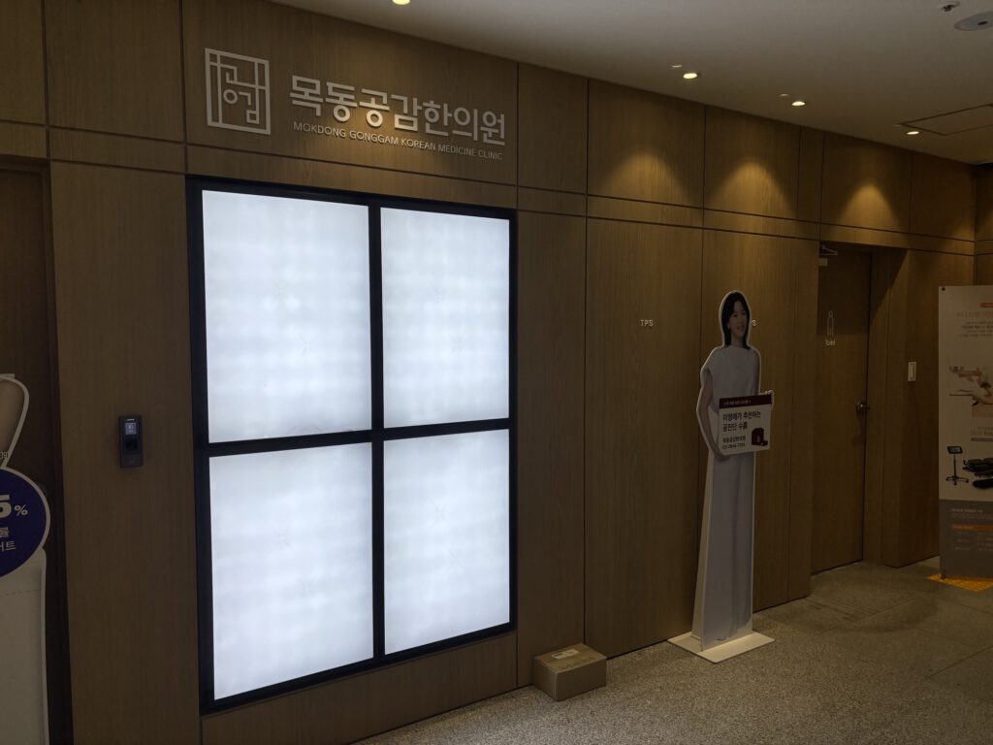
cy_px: 372
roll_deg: -0.2
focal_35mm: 26
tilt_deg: -4.0
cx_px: 496
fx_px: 746
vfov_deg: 53.1
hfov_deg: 67.3
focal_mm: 5.96
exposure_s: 1/670
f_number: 1.6
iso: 50
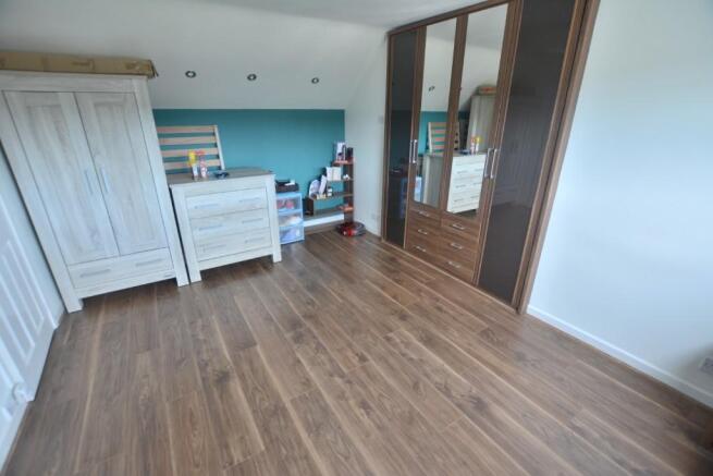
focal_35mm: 15
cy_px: 238
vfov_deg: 77.4
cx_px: 356
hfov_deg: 100.4
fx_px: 297
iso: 400
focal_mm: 10
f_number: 4
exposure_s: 1/60
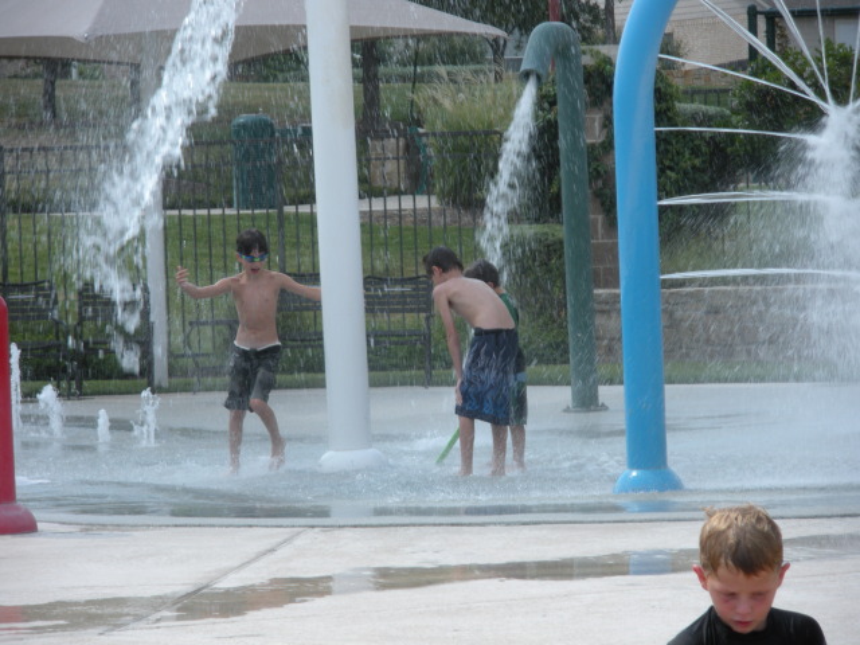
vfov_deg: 8.2
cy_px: 322
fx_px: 4472
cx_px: 430
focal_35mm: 180
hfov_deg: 11.0
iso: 64
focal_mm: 31.5
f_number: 5.6
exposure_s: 1/184
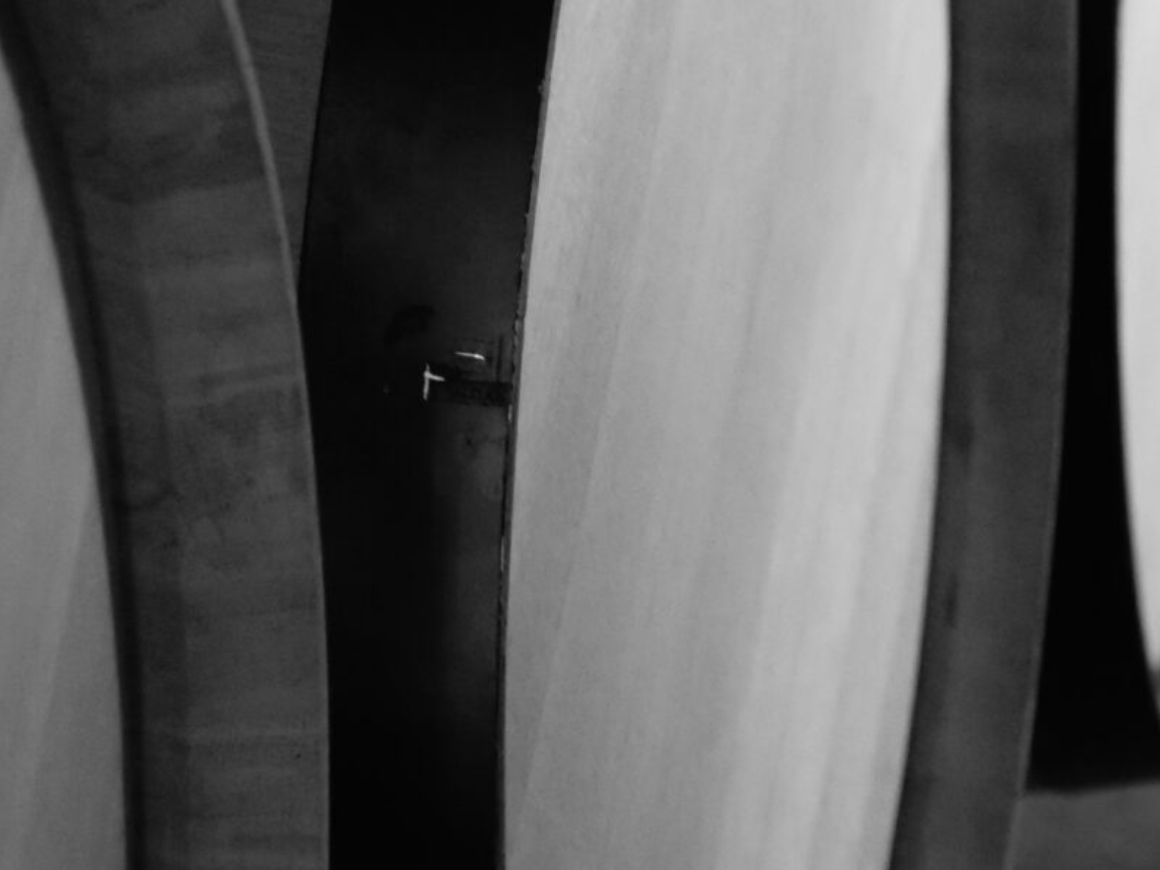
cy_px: -233
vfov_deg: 6.6
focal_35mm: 225
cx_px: 395
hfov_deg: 8.8
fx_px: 7540
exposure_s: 1/25
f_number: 2.8
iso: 3200
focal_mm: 35
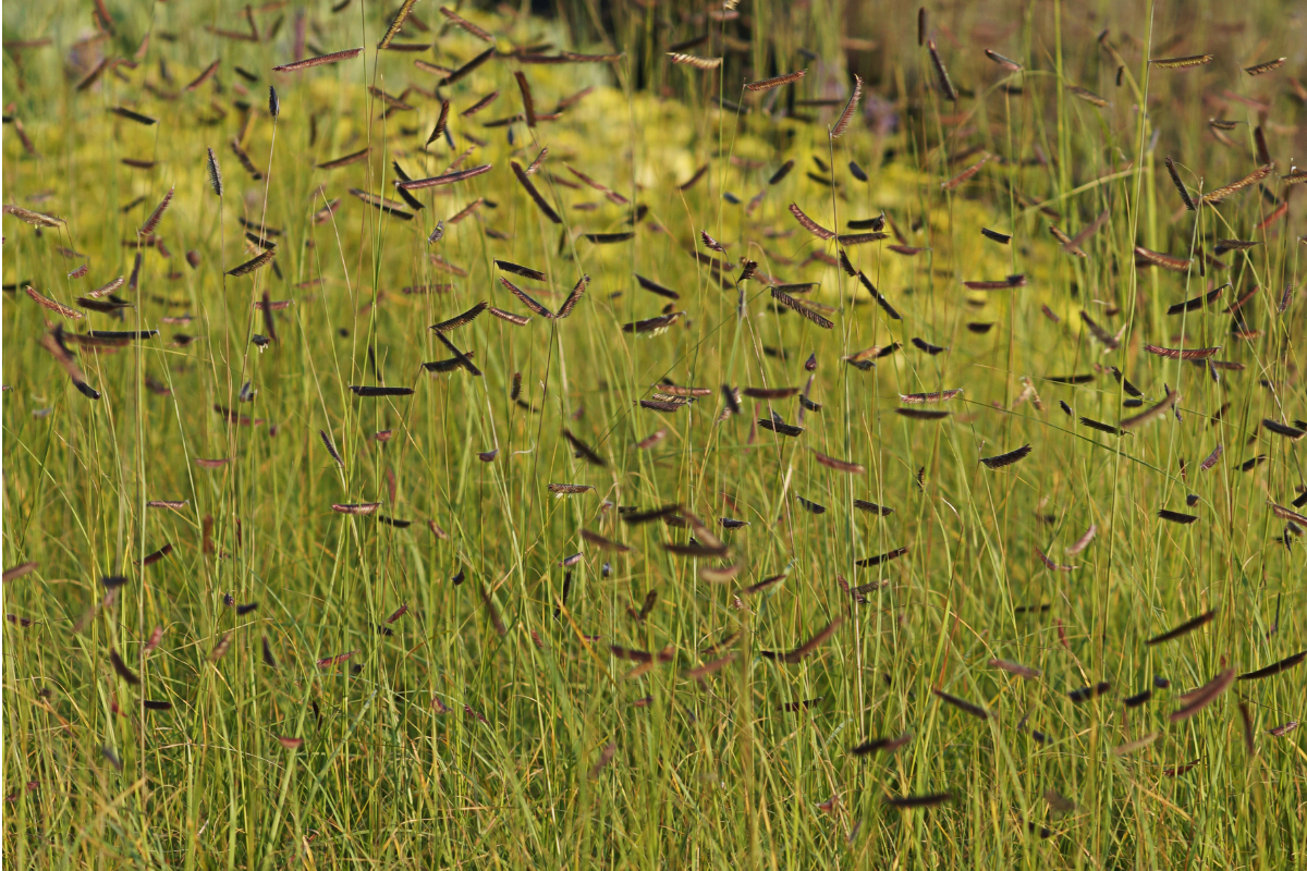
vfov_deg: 9.1
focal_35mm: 150
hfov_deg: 13.7
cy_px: 436
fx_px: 5445
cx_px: 654
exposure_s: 1/250
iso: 100
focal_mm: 100
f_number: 5
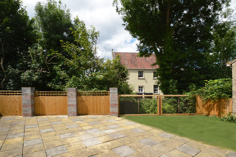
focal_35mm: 18
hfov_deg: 90.0
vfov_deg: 67.3
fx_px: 118
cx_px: 118
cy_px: 78
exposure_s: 1/200
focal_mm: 12
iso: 100
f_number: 9
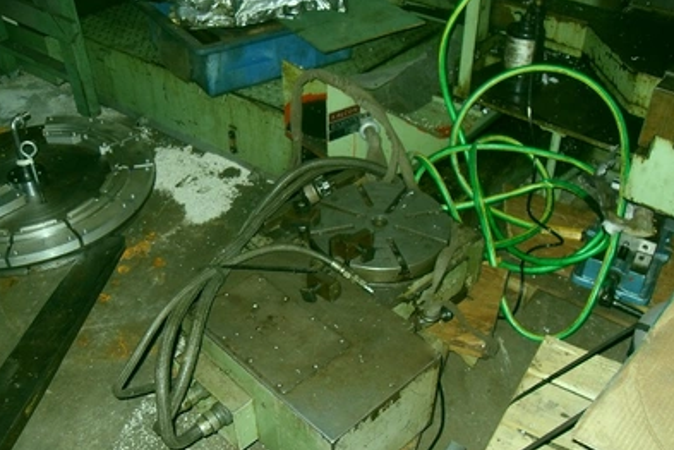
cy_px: 251
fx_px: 674
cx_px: 334
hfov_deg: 53.1
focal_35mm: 36
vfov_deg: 36.8
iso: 160
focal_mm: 6.3
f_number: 2.8
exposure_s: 1/45
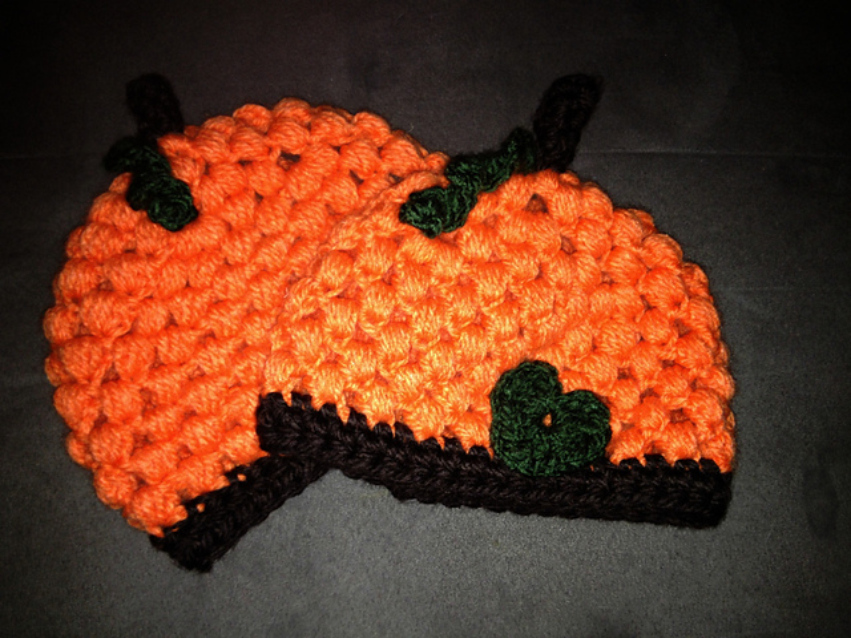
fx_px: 860
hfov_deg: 52.6
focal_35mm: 35
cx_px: 426
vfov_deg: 40.7
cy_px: 319
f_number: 2.4
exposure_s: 1/20
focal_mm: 4.28
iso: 64
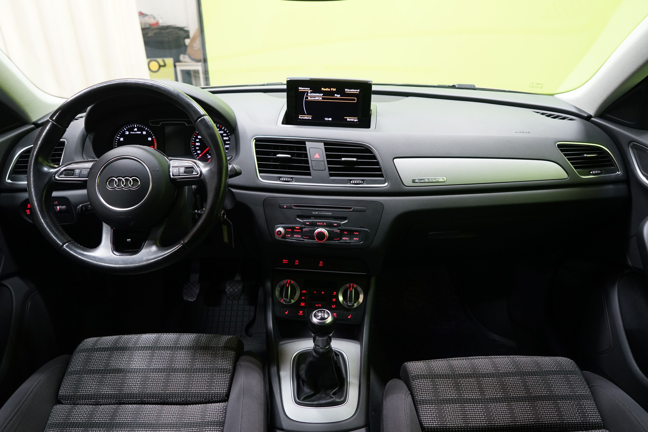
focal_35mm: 24
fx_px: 432
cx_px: 324
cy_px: 216
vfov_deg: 53.1
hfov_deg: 73.7
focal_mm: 24
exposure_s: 1/25
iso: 1600
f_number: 5
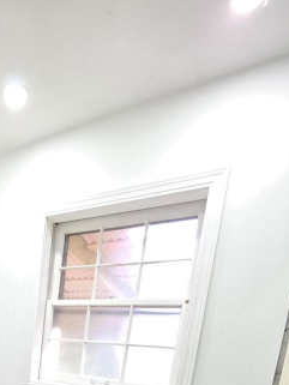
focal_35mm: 27
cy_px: 399
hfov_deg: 44.7
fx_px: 300
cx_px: 8
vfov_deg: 50.4
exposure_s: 1/120
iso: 80
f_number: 1.9
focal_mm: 2.2
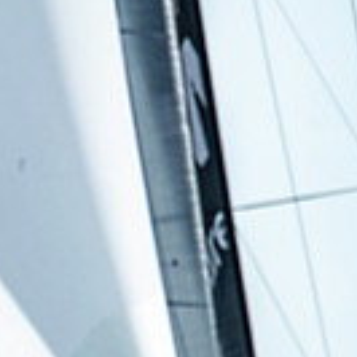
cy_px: 491
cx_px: -317
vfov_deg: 0.8
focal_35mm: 2218
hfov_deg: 0.8
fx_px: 25880
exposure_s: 1/2500
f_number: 5
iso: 400
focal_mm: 600
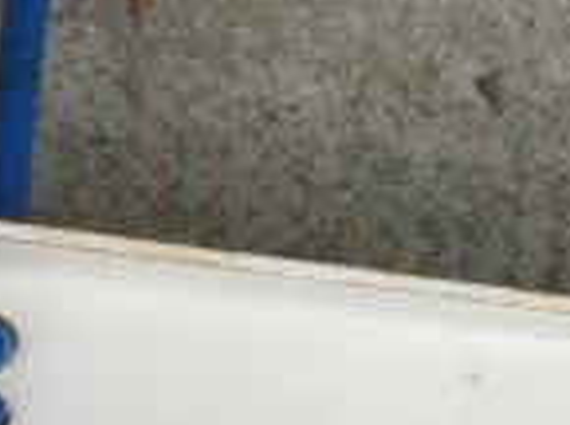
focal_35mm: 124
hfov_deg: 14.8
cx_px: 849
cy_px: 279
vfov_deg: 11.9
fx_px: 2037
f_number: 8
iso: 100
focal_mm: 4.6
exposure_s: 1/60
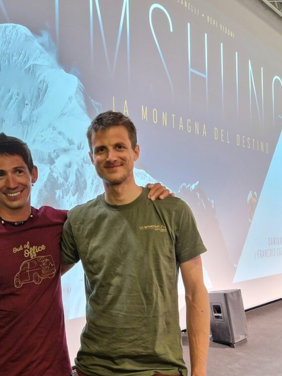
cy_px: 187
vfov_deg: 58.4
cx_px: 139
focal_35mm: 31
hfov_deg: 45.4
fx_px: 337
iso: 500
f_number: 1.8
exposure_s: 1/30
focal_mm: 5.4
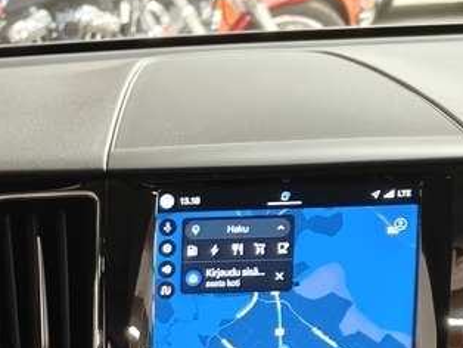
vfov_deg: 12.1
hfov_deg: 16.3
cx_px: -239
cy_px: 680
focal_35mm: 110
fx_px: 1472
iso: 160
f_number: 1.8
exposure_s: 1/24
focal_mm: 5.59
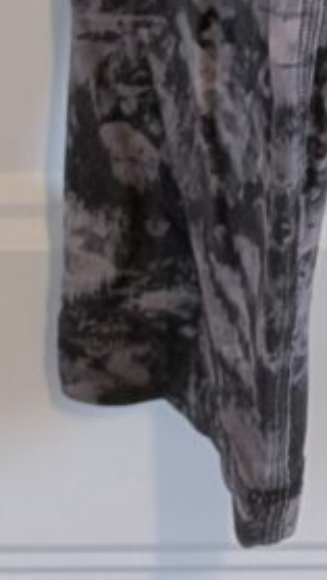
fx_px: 2959
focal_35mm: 192
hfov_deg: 6.1
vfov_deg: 8.4
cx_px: 750
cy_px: -1441
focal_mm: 6.9
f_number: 1.68
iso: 102
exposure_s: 1/24
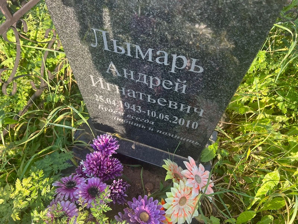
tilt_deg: -51.3
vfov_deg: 53.1
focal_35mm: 26
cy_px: 112
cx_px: 149
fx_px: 224
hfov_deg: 67.3
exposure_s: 1/441
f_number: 1.5
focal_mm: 5.7
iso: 50
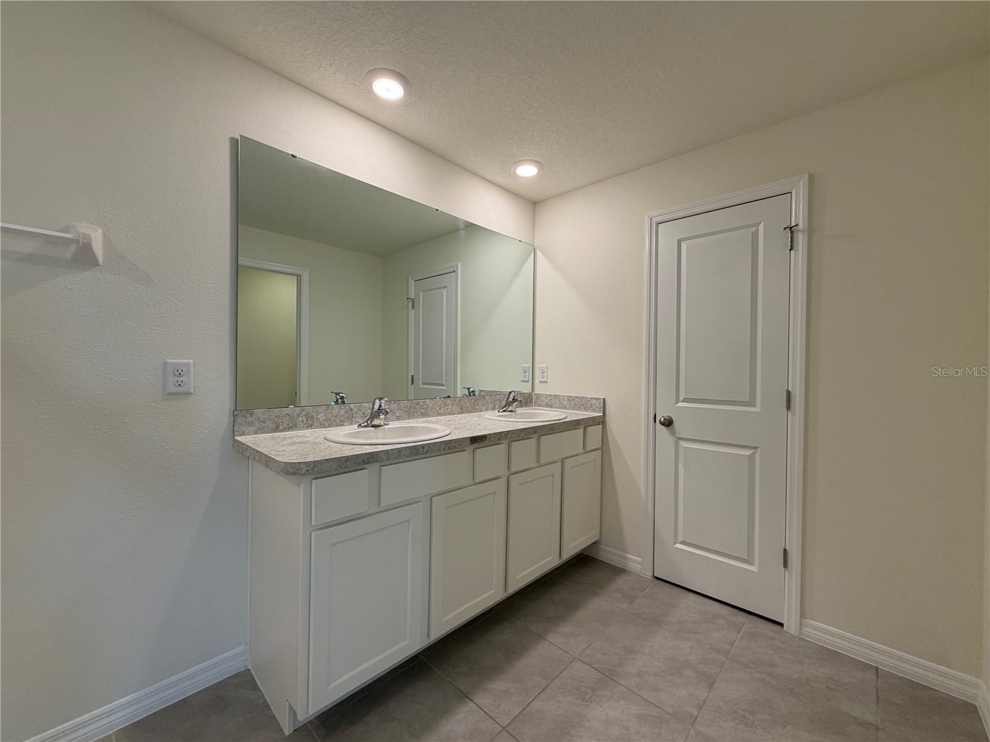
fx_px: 400
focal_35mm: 14
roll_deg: -0.8
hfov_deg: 102.1
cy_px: 371
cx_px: 495
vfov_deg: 85.7
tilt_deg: +0.0
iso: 160
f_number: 2.2
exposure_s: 1/120
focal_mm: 2.22
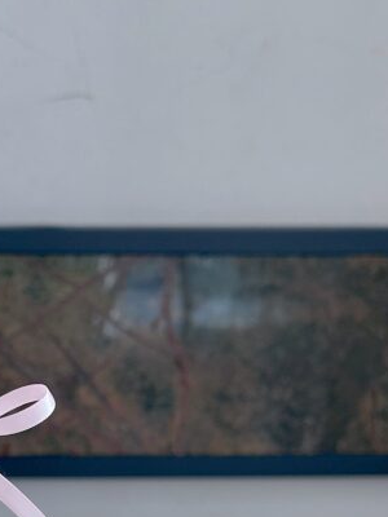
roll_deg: -2.6
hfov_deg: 11.8
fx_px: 1838
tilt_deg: -19.3
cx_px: -80
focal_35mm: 123
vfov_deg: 15.5
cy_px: 615
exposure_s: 1/50
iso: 40
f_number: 1.78
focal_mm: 6.86
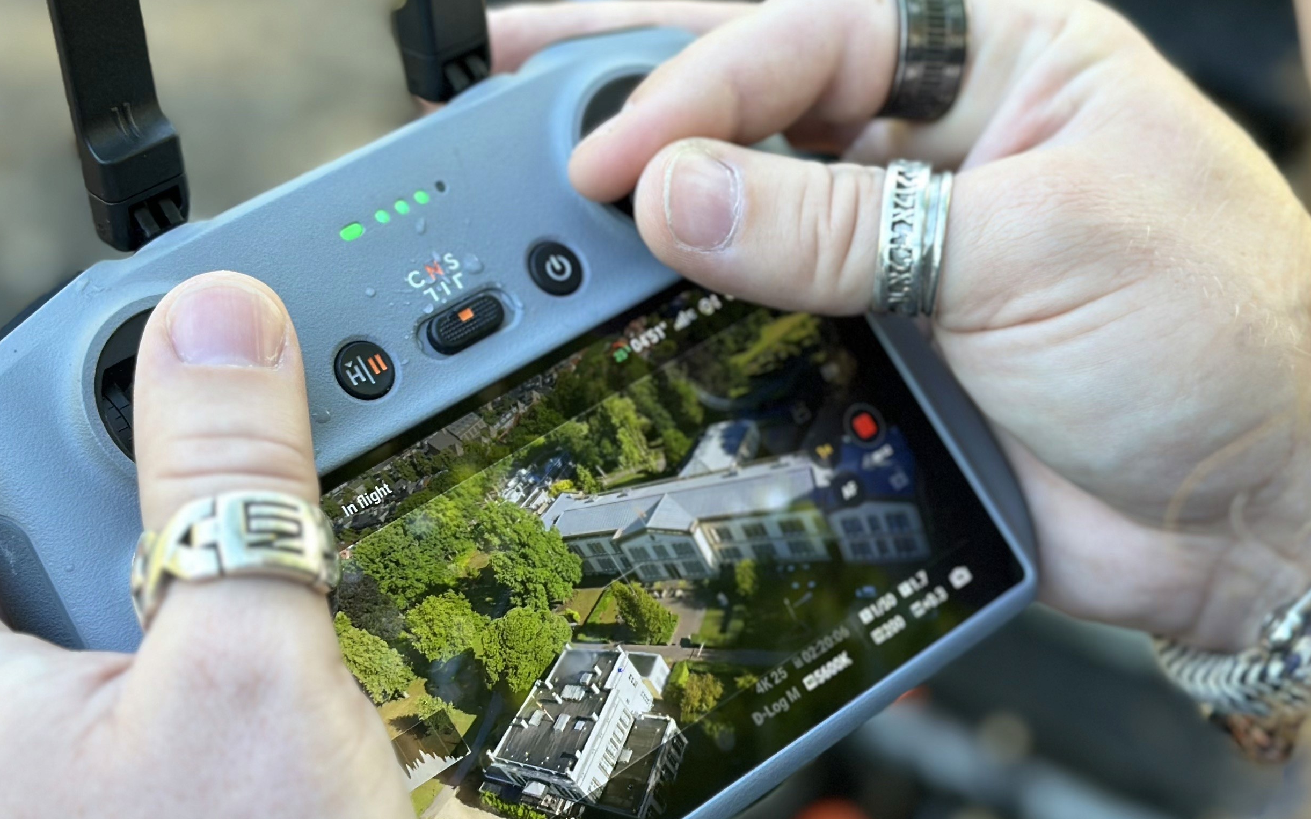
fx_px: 3001
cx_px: 745
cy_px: 363
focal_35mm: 84
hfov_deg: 24.6
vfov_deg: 15.5
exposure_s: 1/121
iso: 80
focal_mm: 6.86
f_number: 1.78
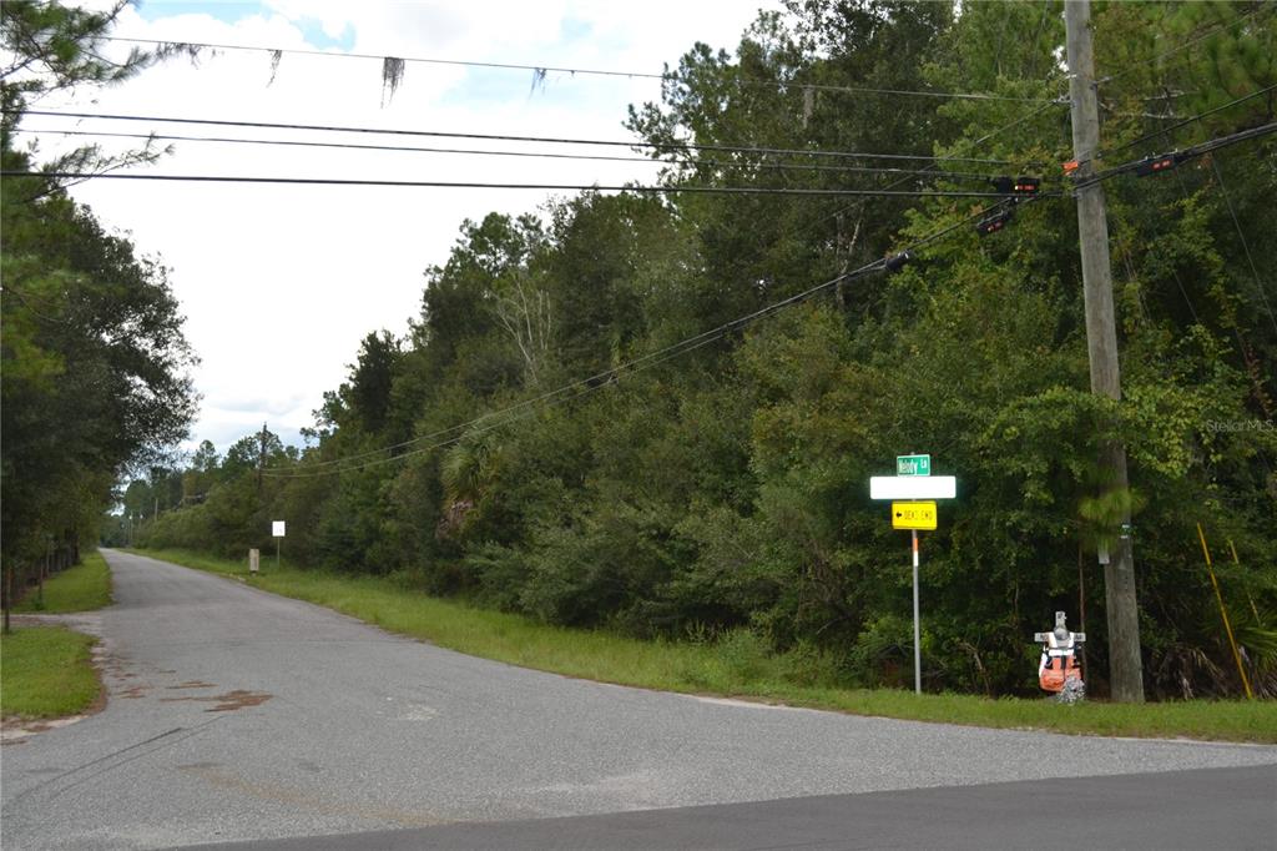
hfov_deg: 49.6
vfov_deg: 34.2
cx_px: 638
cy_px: 426
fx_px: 1383
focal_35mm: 39
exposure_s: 1/200
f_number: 6.3
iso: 100
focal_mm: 26
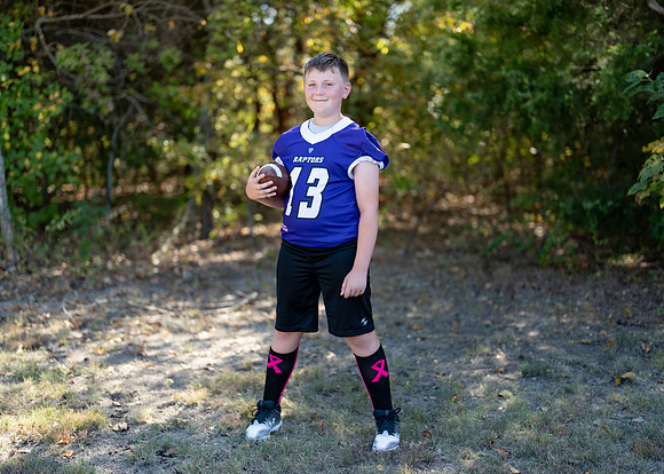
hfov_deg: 37.2
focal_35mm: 52
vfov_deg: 27.0
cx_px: 332
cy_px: 237
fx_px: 988
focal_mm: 50
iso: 100
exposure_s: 1/1600
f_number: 1.2
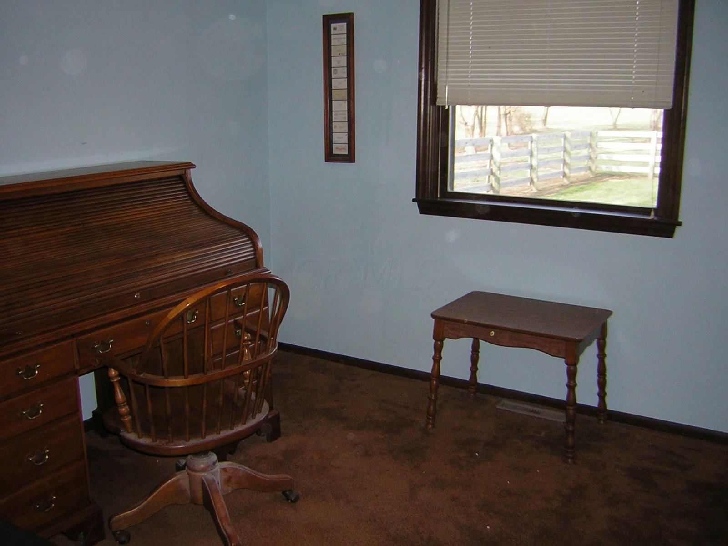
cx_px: 364
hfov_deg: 51.4
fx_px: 757
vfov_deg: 39.7
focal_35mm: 36
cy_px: 273
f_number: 2.6
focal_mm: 4.7
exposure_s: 1/60.1
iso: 67
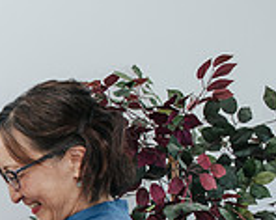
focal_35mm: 129
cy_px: 334
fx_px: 1052
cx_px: -188
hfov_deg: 13.7
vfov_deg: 11.4
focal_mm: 35
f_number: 3.5
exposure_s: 1/200
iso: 800
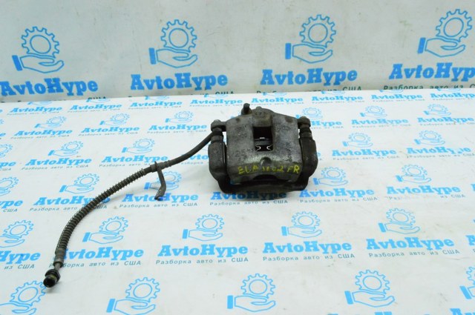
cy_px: 158
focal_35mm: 30
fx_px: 395
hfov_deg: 62.0
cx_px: 238
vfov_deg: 43.5
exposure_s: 1/25
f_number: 25
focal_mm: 20
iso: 6400
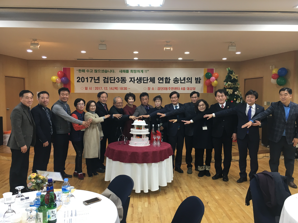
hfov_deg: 60.0
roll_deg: -0.2
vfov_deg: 46.8
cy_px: 114
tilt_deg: -4.0
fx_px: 258
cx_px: 149
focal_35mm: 30
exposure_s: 1/30
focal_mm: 4.15
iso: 50
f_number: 2.2
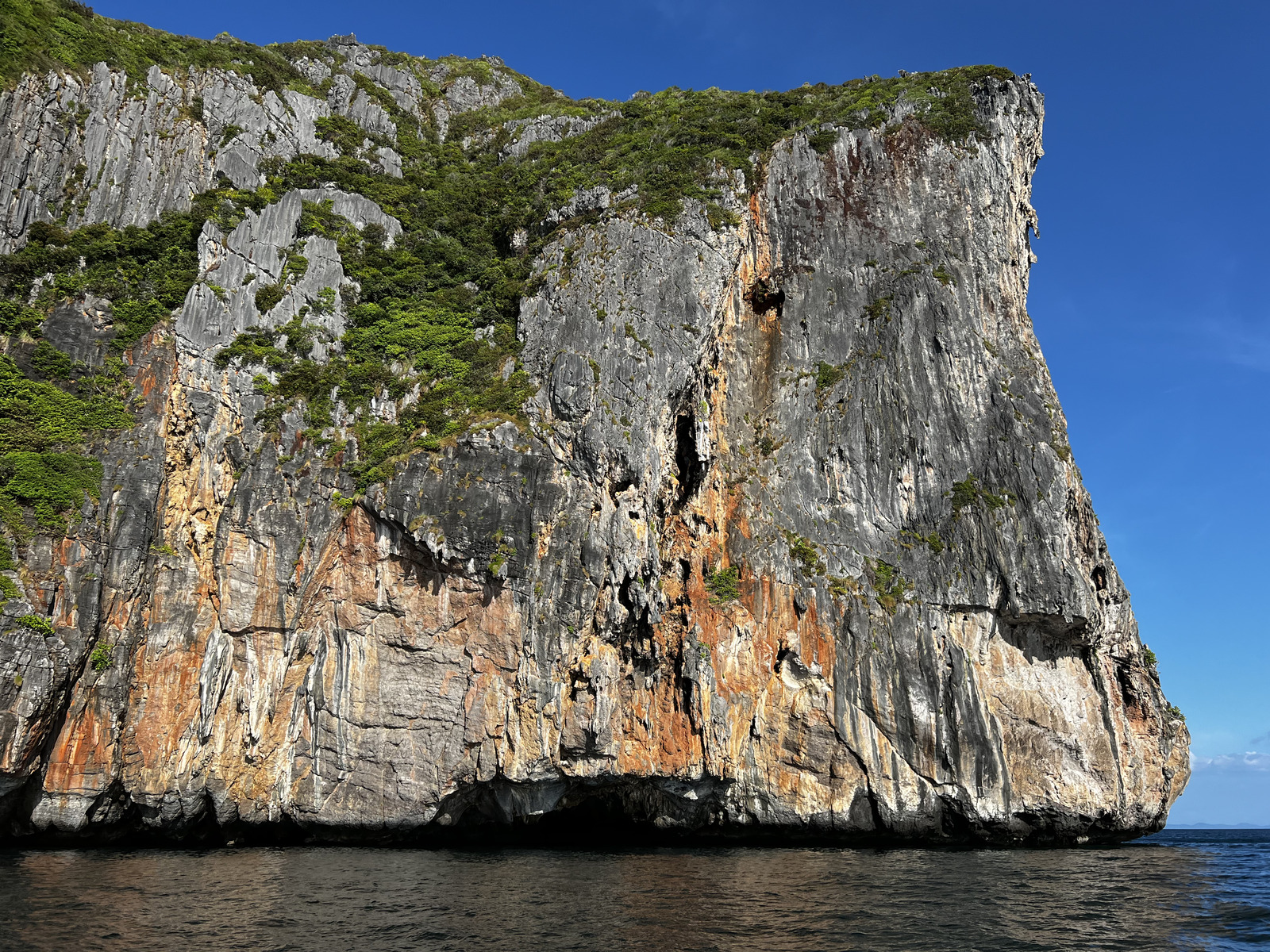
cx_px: 635
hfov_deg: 67.3
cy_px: 476
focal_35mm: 26
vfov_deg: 53.1
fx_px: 954
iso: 50
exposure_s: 1/3831
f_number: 1.5
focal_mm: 5.7
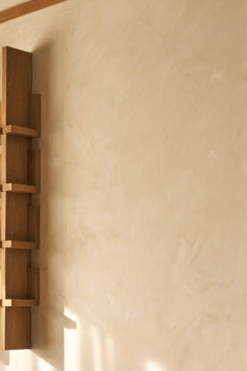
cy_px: 303
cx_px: 62
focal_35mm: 69
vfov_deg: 28.6
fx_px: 711
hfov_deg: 19.6
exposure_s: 1/1.25
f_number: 8
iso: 100
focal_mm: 28
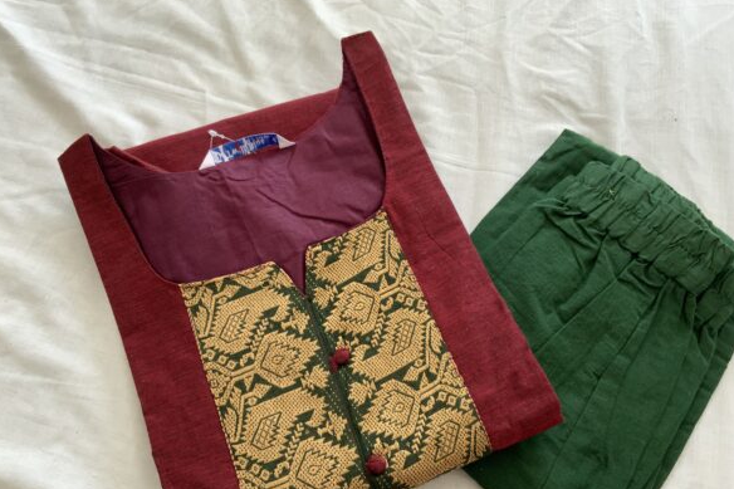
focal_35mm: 31
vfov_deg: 42.2
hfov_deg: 60.3
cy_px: 274
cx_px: 371
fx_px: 632
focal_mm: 3
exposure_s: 1/128
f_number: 1.8
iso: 16
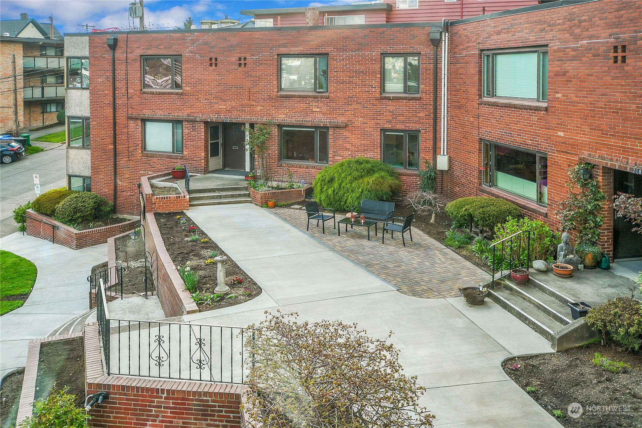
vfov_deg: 43.6
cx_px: 321
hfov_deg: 61.9
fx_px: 535
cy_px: 214
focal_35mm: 30
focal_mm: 20
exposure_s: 1/45
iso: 200
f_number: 8
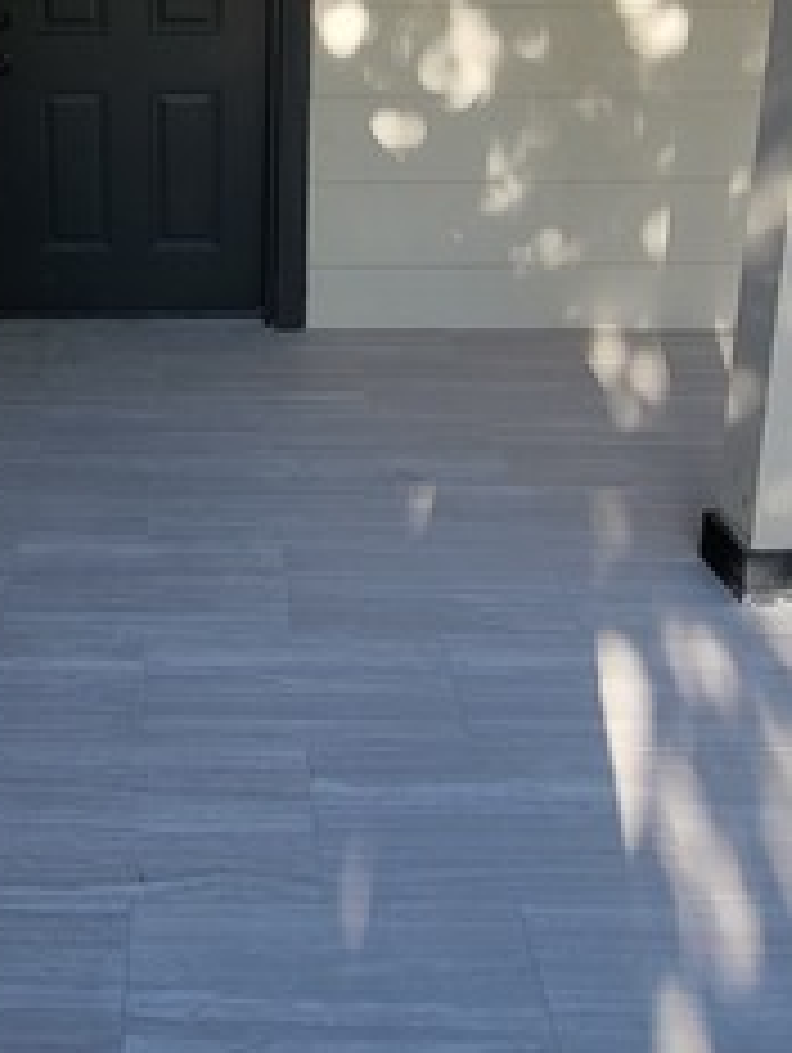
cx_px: 194
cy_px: 115
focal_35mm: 37
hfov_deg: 37.7
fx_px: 1127
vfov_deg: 45.6
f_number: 2.2
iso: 32
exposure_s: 1/277
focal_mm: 1.74
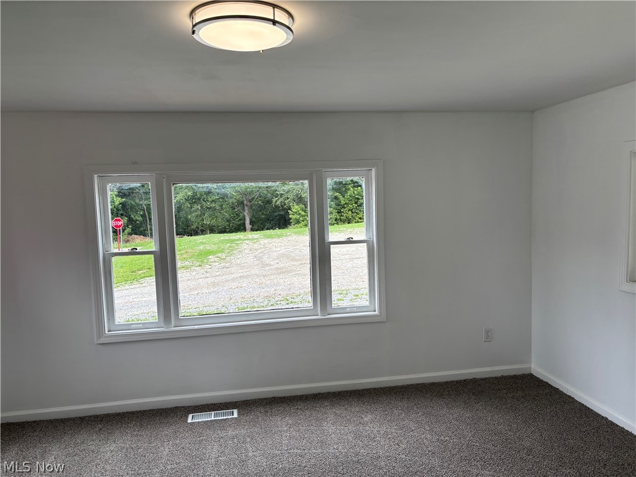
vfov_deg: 53.1
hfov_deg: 67.3
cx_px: 318
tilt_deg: -4.1
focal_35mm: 26
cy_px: 238
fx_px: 478
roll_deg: +1.2
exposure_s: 1/439
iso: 50
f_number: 1.6
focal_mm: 5.96
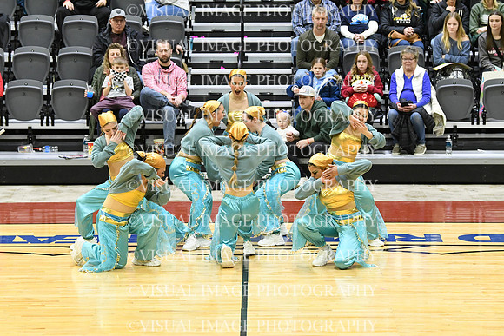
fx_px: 2520
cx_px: 252
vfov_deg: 7.6
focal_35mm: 180
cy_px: 168
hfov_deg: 11.4
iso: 5000
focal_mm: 120
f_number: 4
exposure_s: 1/250
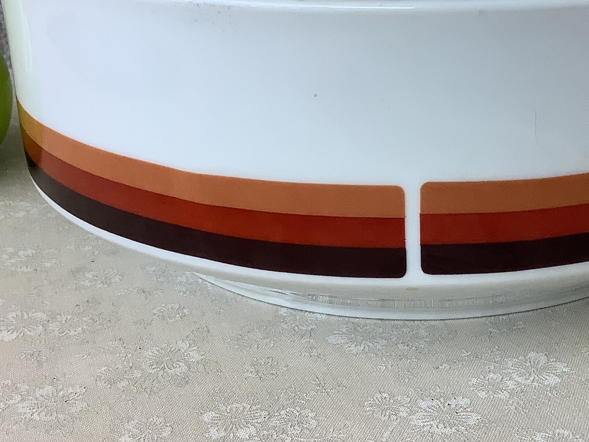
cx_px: 440
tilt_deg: -18.8
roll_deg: +1.7
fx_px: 1072
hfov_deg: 30.2
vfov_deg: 23.2
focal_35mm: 63
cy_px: 154
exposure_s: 1/120
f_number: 2.4
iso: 80
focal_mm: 3.3
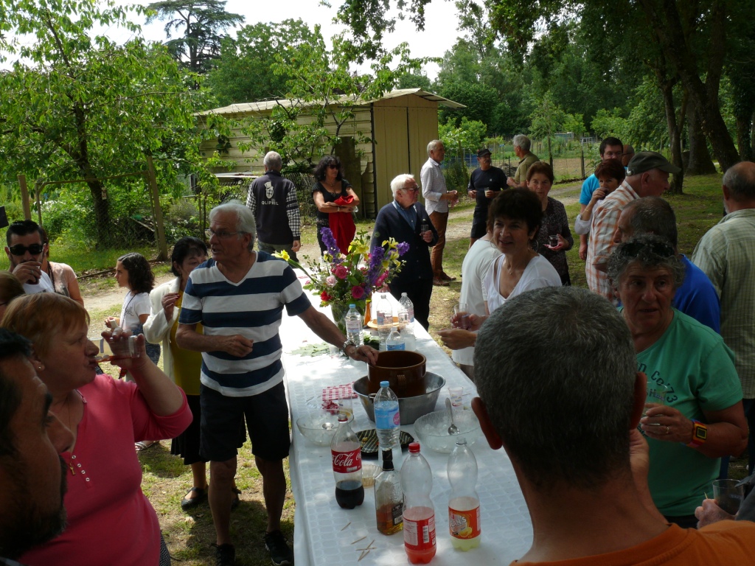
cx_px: 378
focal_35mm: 35
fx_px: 763
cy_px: 283
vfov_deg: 40.7
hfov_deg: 52.6
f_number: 5
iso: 100
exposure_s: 1/200
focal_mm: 7.4
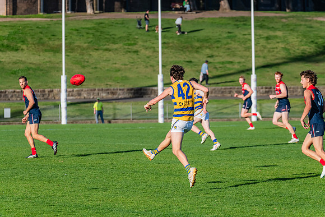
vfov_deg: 5.7
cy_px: 108
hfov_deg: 8.5
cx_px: 162
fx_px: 2192
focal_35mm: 243
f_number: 9
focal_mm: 240
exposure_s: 1/1600
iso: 800
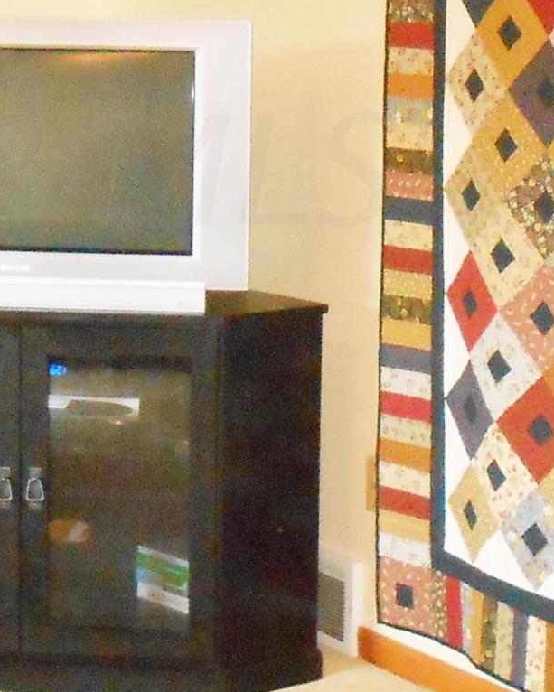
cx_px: 121
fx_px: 2664
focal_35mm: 130
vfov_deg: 14.7
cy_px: 167
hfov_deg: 11.8
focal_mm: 6
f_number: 3.9
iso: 1000
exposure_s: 1/30
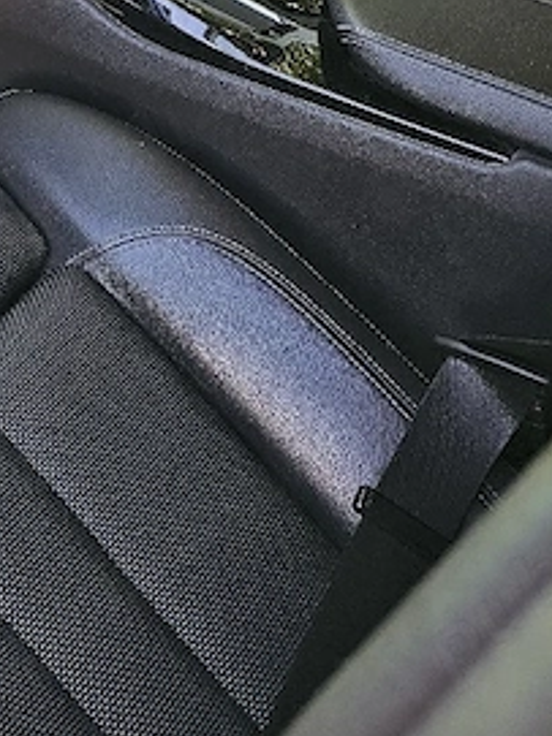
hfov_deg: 20.1
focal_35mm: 68
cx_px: -133
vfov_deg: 24.6
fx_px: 1447
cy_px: -242
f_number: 1.7
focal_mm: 6.3
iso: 100
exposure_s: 1/101
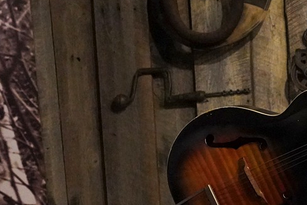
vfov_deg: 10.8
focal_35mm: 126
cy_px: 188
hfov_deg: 14.4
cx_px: 540
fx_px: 1074
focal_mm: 31
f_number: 4.5
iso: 8000
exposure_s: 1/100
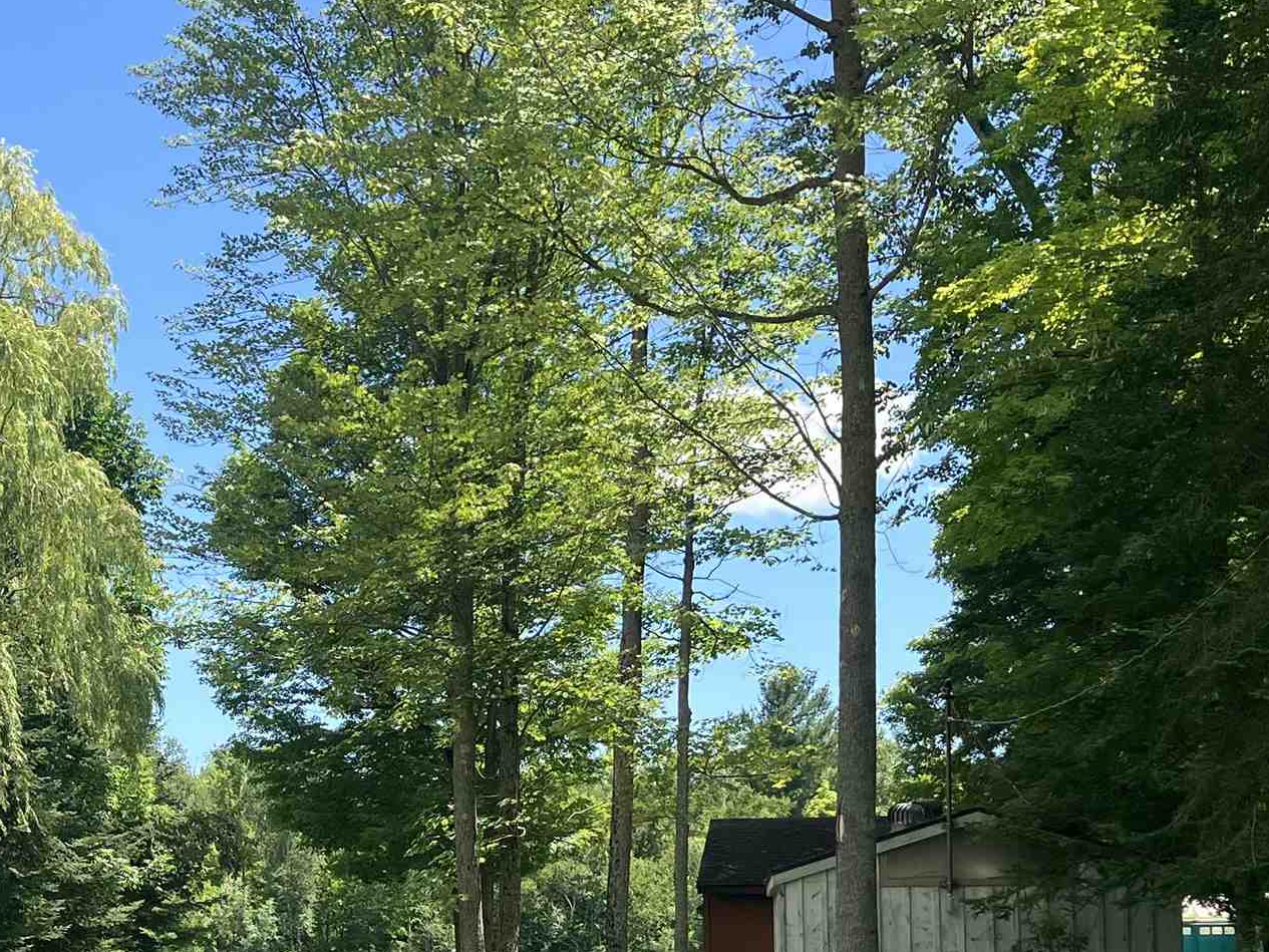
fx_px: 2493
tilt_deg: +4.3
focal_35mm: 68
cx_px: 296
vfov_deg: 21.2
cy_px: 829
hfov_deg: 28.1
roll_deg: +0.2
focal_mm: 3.99
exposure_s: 1/771
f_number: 1.8
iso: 32
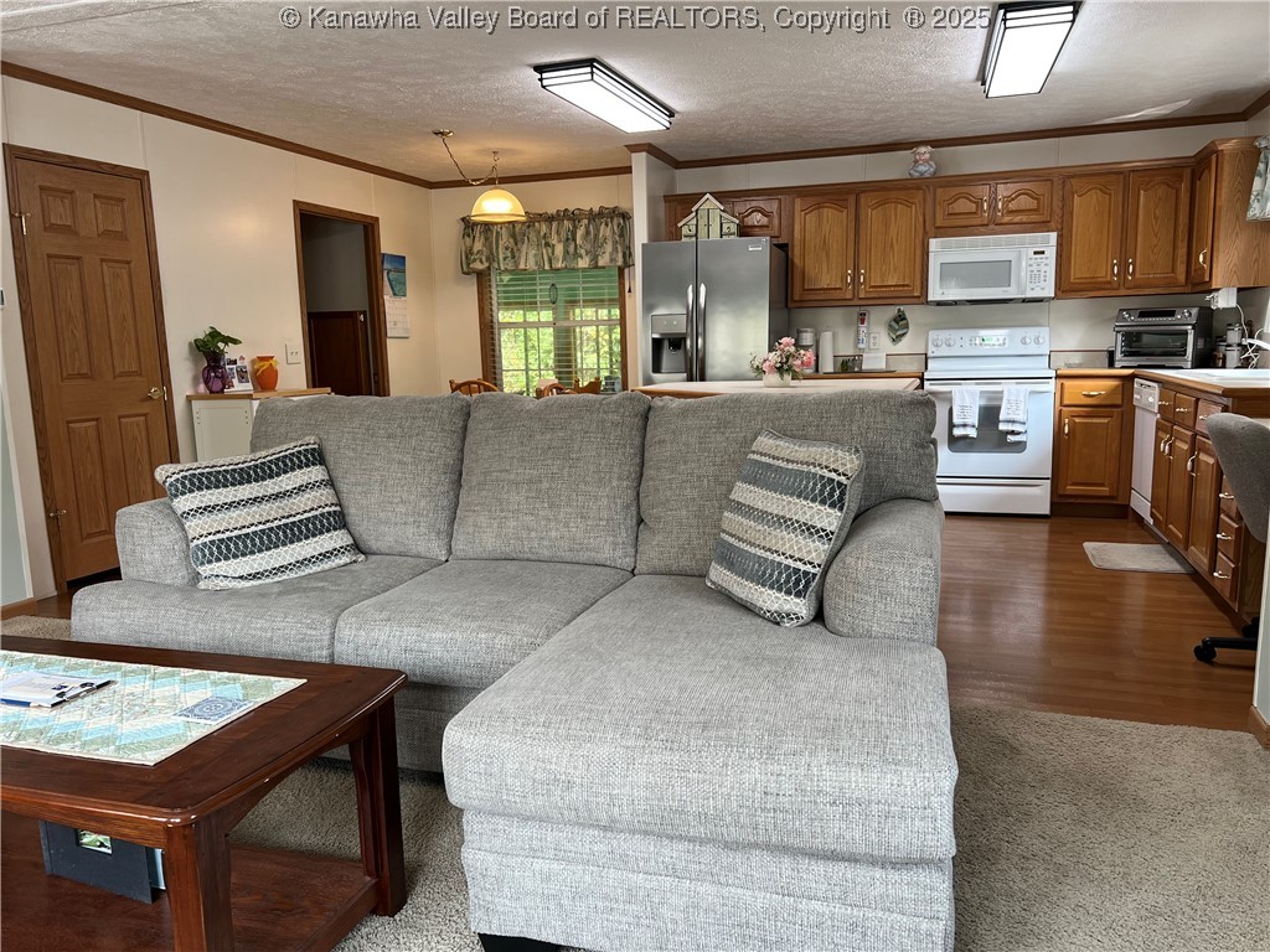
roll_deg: +1.8
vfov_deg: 53.1
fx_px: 954
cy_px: 476
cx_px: 635
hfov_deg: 67.3
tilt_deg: -9.0
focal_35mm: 26
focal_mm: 5.7
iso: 64
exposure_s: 1/120
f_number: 1.5
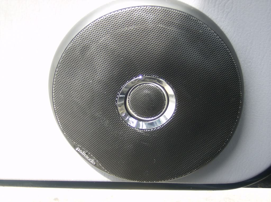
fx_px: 359
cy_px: 101
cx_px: 136
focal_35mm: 46
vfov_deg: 31.4
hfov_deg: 41.3
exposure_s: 1/79
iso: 144
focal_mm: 7.7
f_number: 3.1
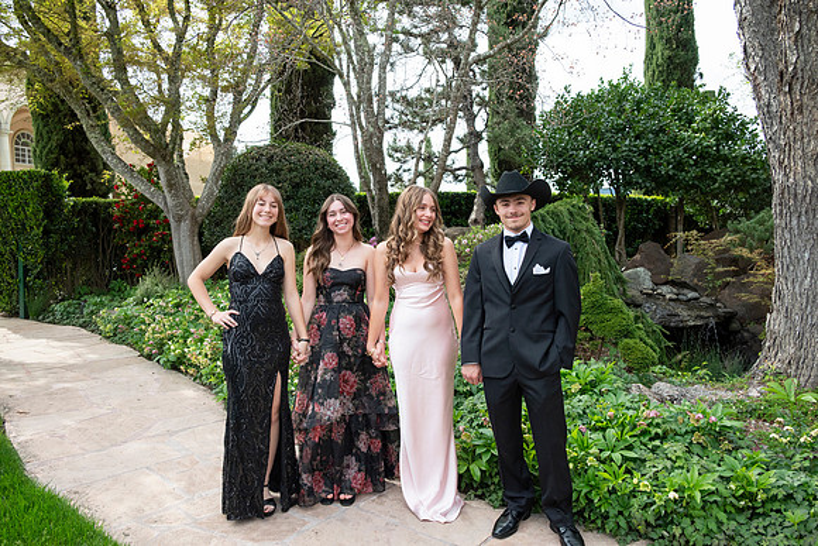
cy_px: 273
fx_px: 682
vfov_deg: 43.6
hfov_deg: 61.9
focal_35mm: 30
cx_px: 409
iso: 1250
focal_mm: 30
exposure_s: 1/2000
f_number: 5.6
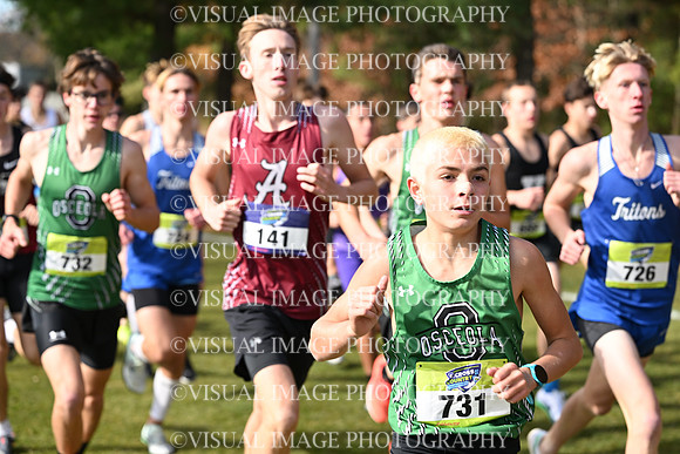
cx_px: 340
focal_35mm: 90
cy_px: 227
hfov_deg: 22.6
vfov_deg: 15.2
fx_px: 1700
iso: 250
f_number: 3.5
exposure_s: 1/1000
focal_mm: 90
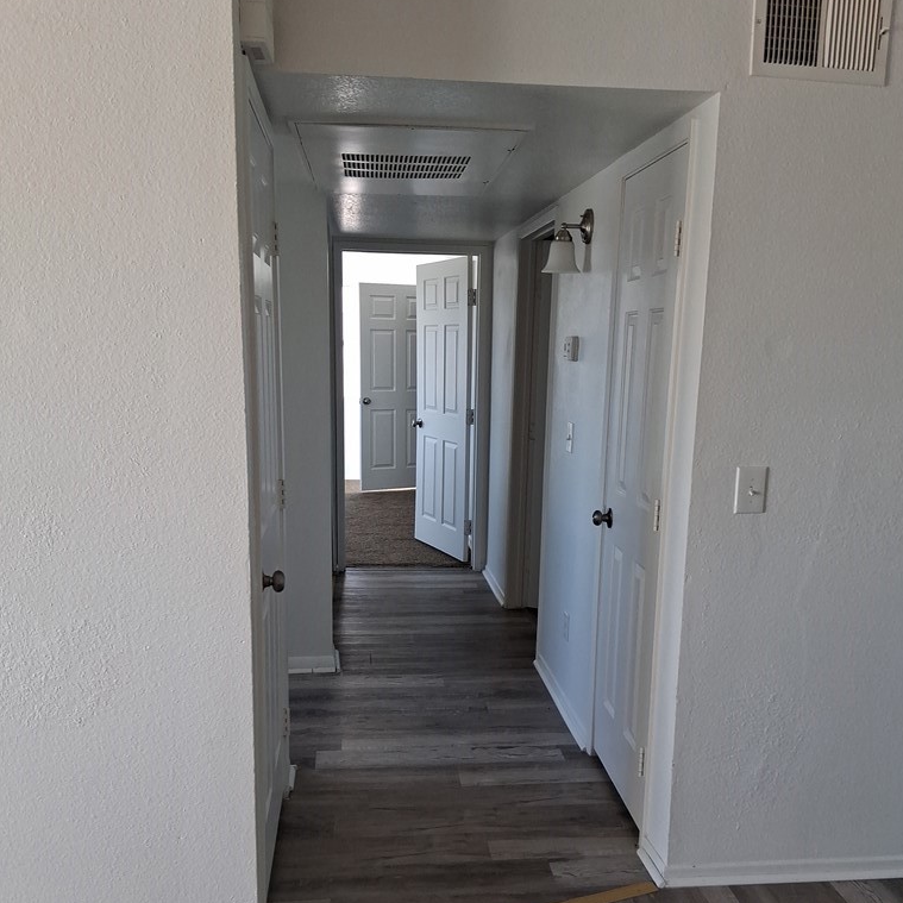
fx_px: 915
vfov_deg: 52.3
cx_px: 454
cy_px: 516
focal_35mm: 31
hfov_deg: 52.5
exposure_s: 1/120
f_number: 1.8
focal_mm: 3.98
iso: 160
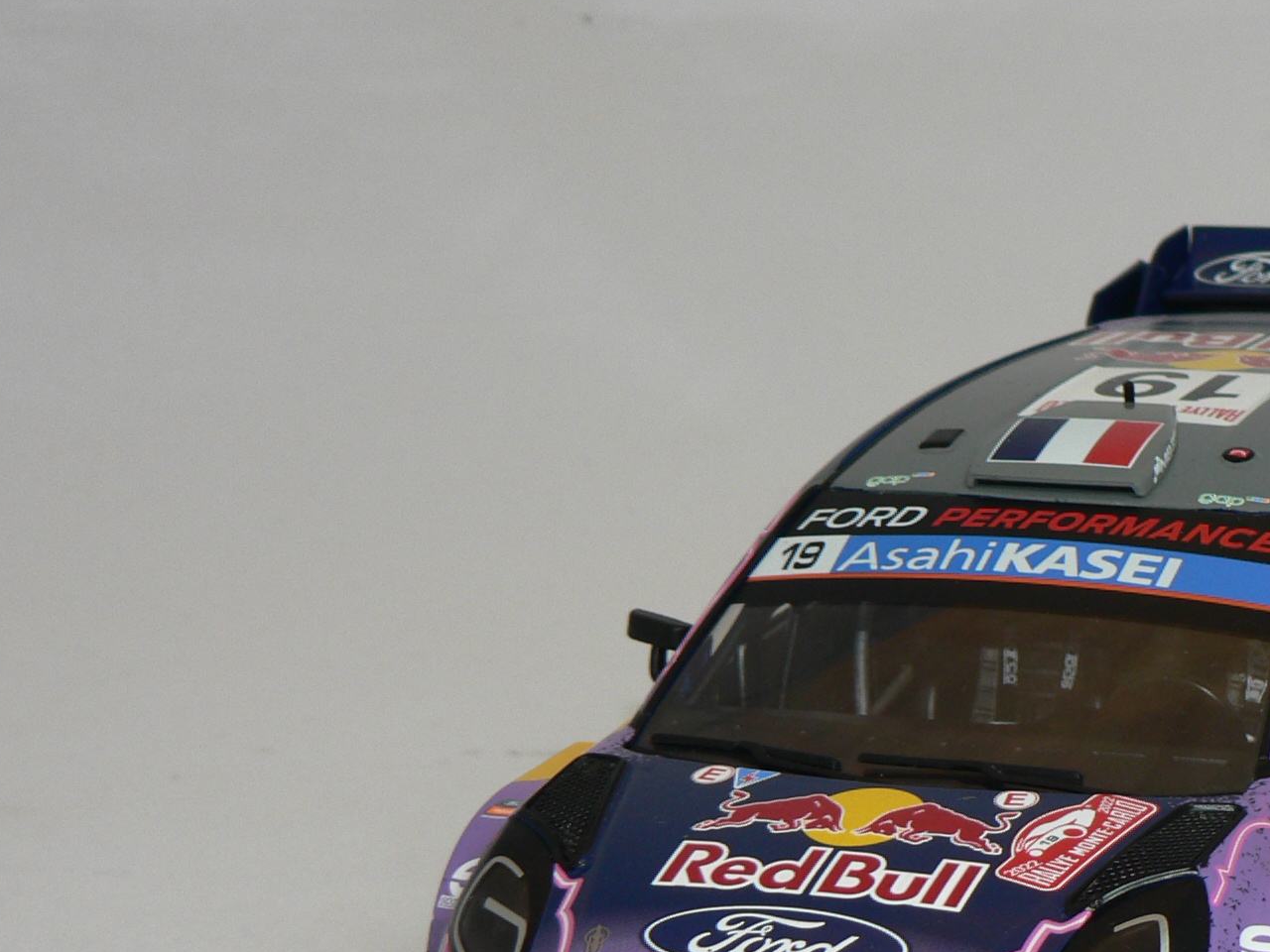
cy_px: 733
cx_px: 1080
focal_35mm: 132
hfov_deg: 14.8
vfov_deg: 11.2
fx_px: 4843
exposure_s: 1/60
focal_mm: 11
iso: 80
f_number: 3.2
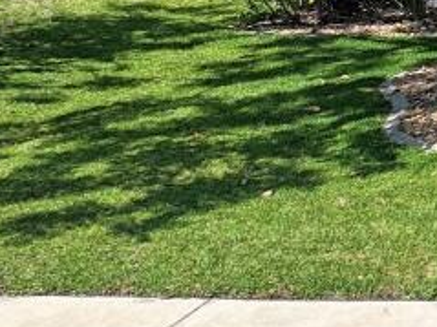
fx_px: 1830
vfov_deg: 9.8
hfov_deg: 11.6
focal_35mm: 145
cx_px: 981
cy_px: -199
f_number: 2.8
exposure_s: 1/3200
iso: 120
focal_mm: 12.29
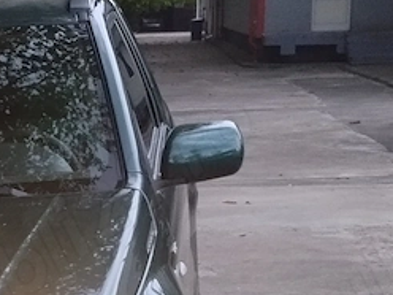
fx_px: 1328
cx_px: -105
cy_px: 259
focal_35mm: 117
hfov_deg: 16.0
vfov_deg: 12.6
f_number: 1.8
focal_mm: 3.96
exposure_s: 1/25
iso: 200
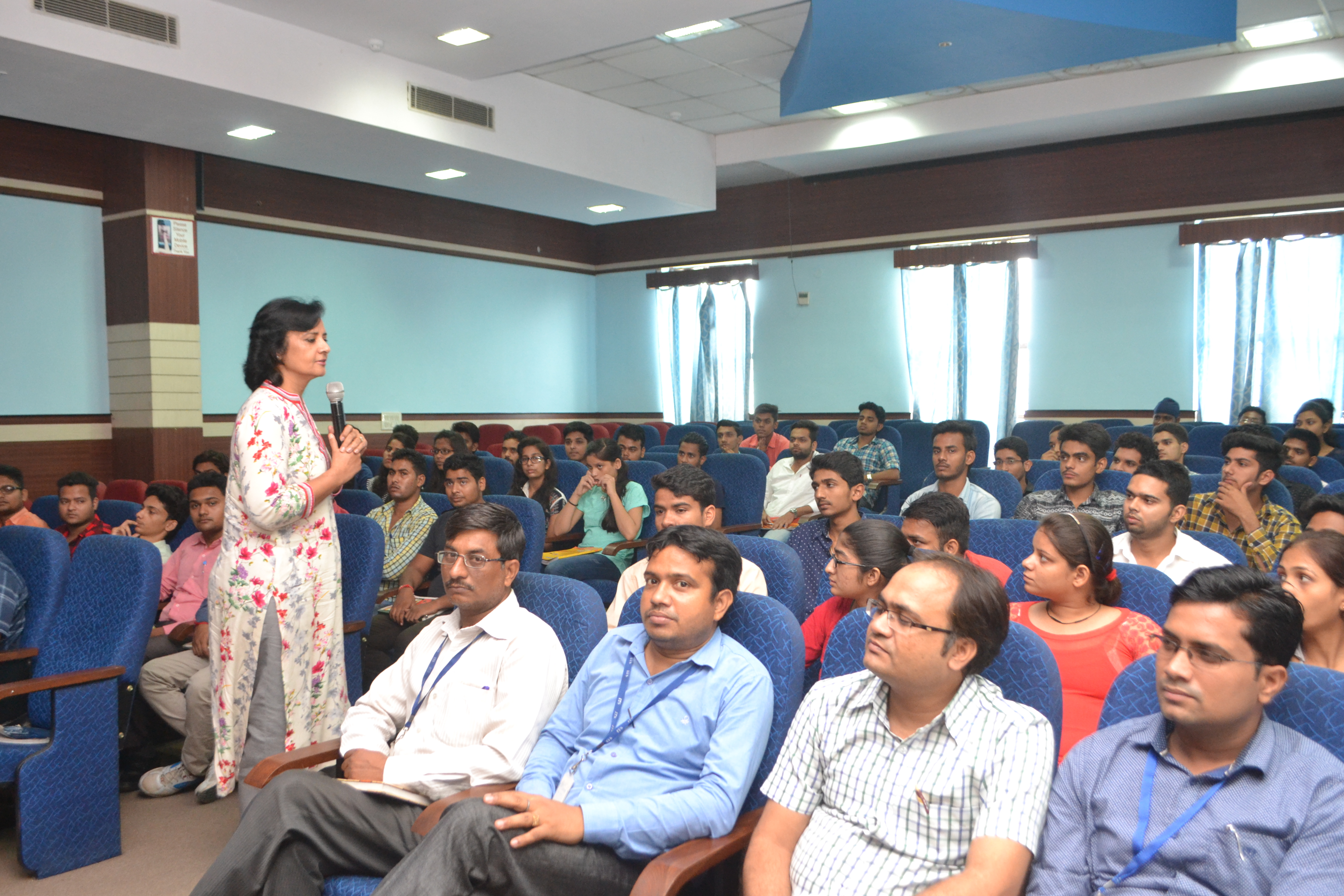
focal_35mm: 33
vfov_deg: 40.0
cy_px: 448
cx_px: 672
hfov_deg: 57.2
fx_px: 1232
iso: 1600
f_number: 5
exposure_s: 1/40
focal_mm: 22
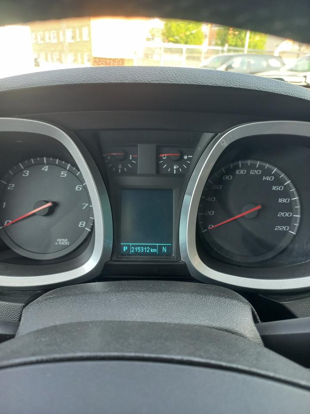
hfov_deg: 54.9
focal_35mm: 25
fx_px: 299
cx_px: 155
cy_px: 207
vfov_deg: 69.4
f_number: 1.8
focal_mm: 4.6
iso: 64
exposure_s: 1/50
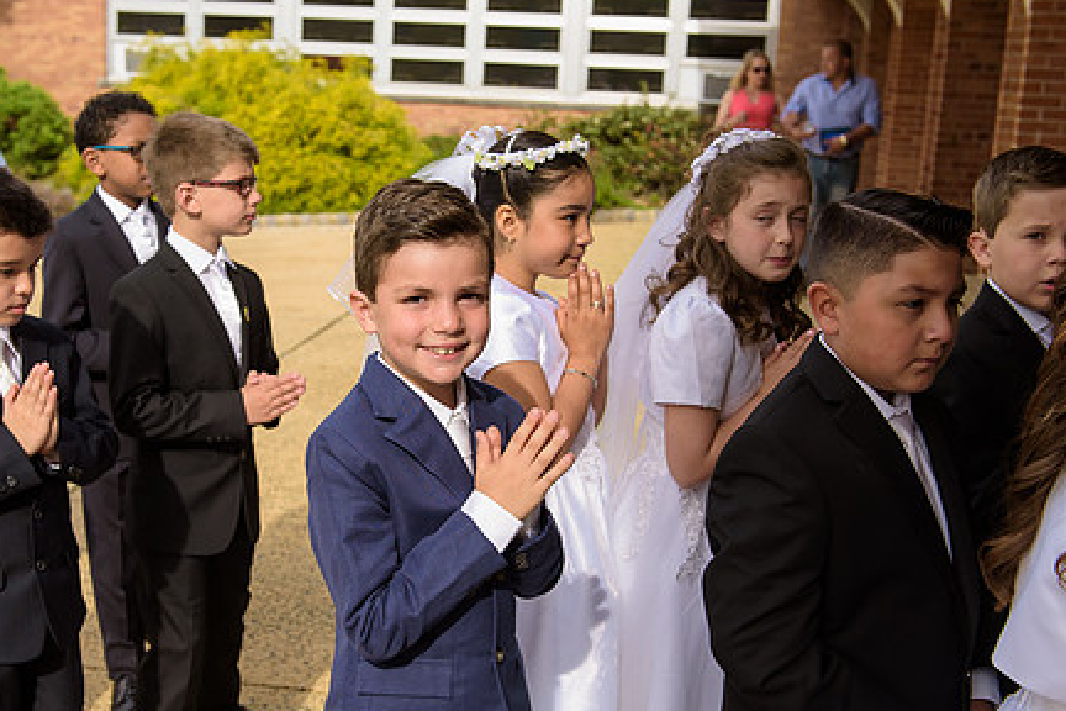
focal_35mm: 51
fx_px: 1510
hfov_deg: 38.7
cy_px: 401
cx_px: 427
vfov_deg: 26.5
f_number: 4
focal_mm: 38
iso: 250
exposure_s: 1/800
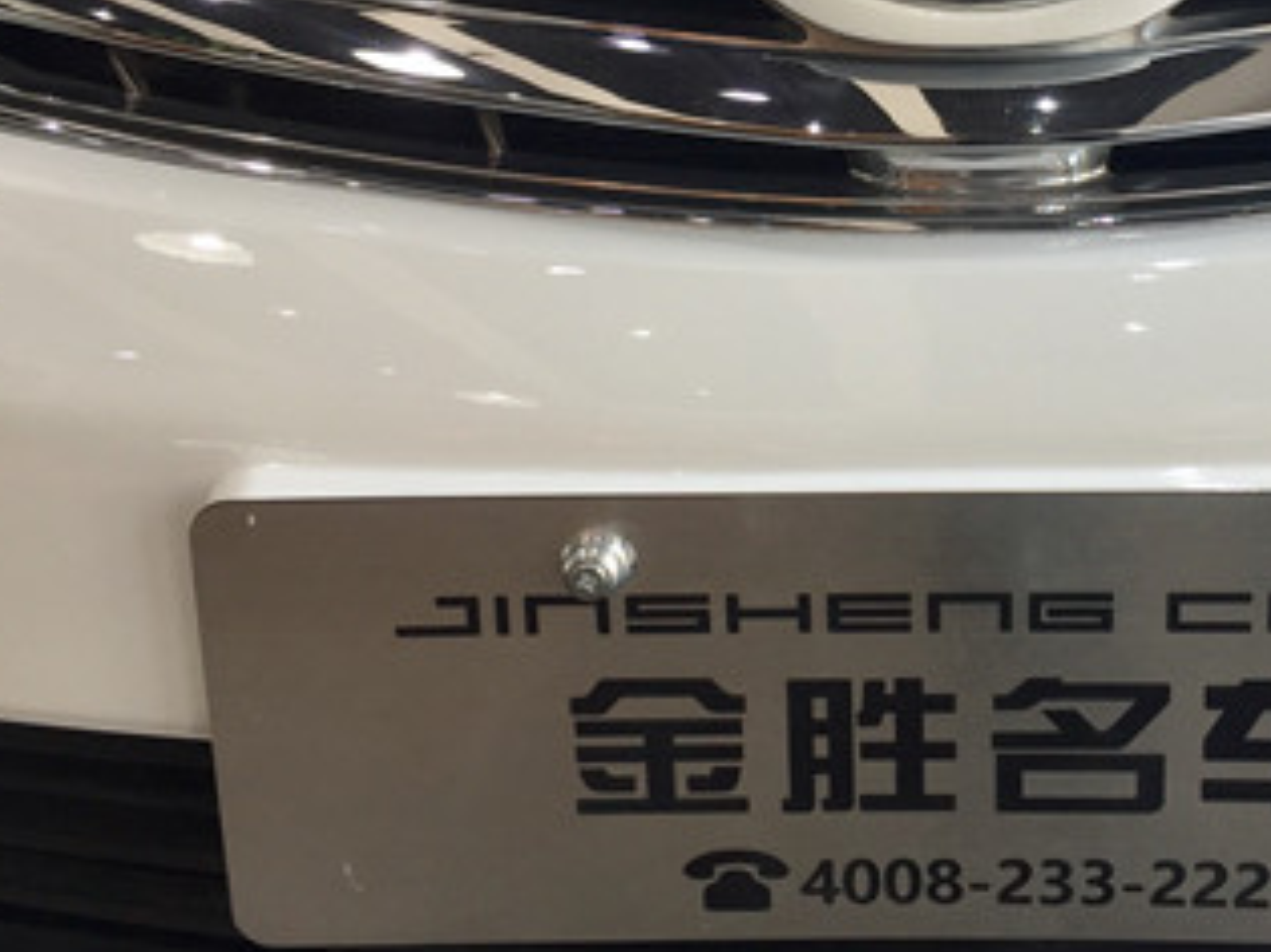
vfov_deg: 24.2
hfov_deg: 32.2
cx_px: 940
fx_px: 2165
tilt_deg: -19.4
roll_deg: -0.7
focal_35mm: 59
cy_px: 117
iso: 32
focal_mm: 4.15
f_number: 2.2
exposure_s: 1/100
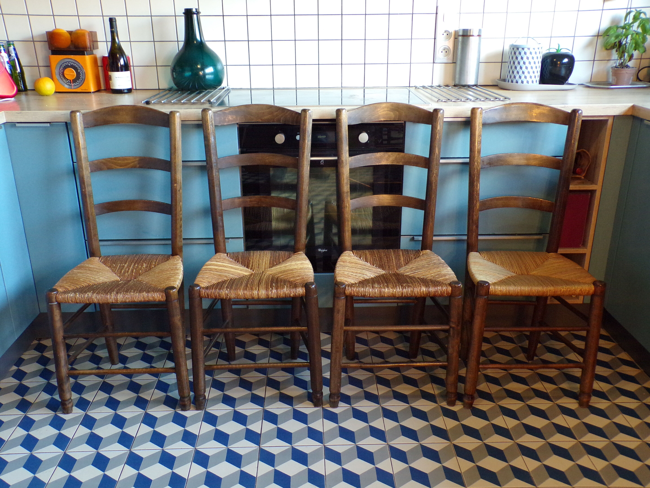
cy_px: 244
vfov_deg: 44.2
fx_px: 601
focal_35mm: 32
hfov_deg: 56.8
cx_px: 325
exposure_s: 1/17
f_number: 3.2
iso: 271
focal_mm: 5.8
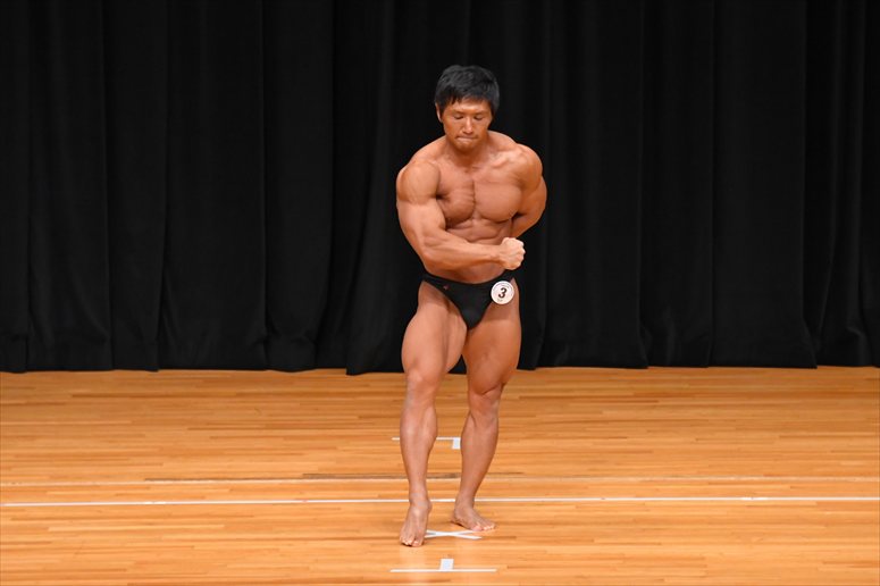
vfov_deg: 4.8
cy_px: 293
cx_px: 440
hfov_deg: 7.2
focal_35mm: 285
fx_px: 6963
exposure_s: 1/400
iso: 4000
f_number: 5.6
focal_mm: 190
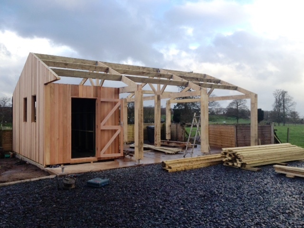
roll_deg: -0.7
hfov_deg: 52.6
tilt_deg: -2.6
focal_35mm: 35
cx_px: 152
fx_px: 307
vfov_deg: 40.7
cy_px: 114
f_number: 2.4
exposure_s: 1/336
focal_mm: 4.28
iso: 50
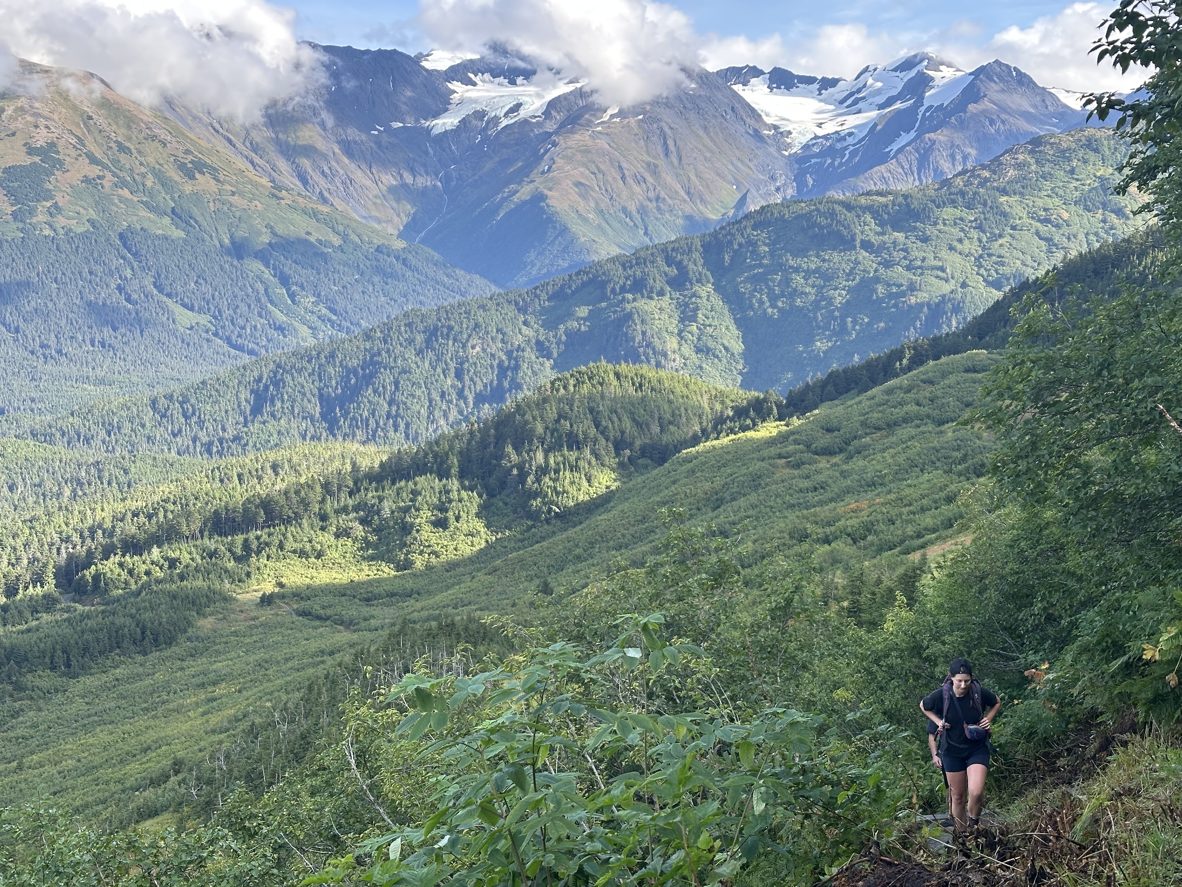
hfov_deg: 39.7
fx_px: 1639
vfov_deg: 30.3
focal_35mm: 48
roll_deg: -1.2
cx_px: 591
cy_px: 444
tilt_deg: -6.9
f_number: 1.78
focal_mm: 6.86
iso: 64
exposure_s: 1/767
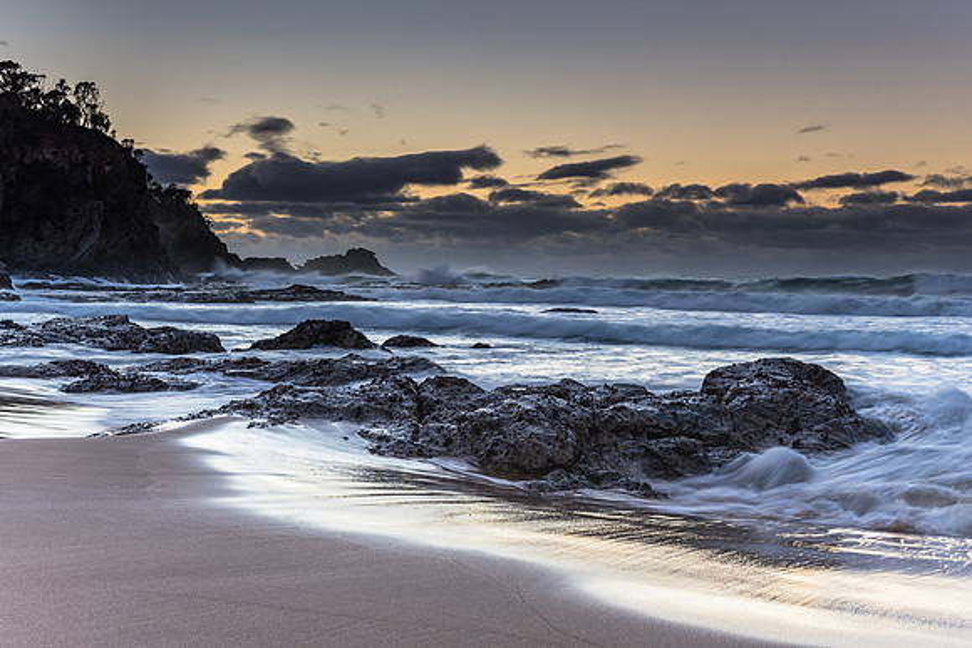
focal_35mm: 47
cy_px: 324
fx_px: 1263
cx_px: 486
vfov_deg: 28.8
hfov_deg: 42.1
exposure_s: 1/3
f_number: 9
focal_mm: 31
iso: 80
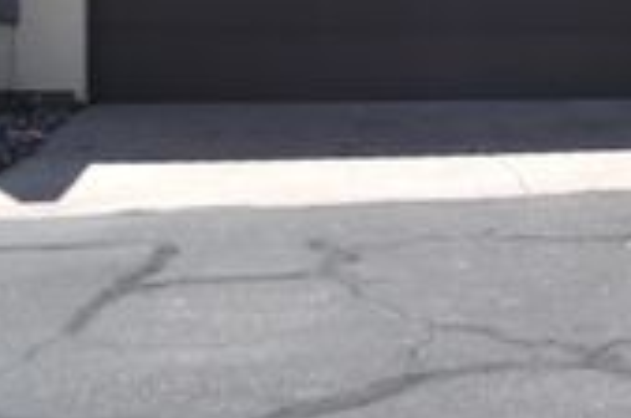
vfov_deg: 16.2
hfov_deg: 22.9
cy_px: -110
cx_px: 795
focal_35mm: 80
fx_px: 1400
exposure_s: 1/2500
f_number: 5.6
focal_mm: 18
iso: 400
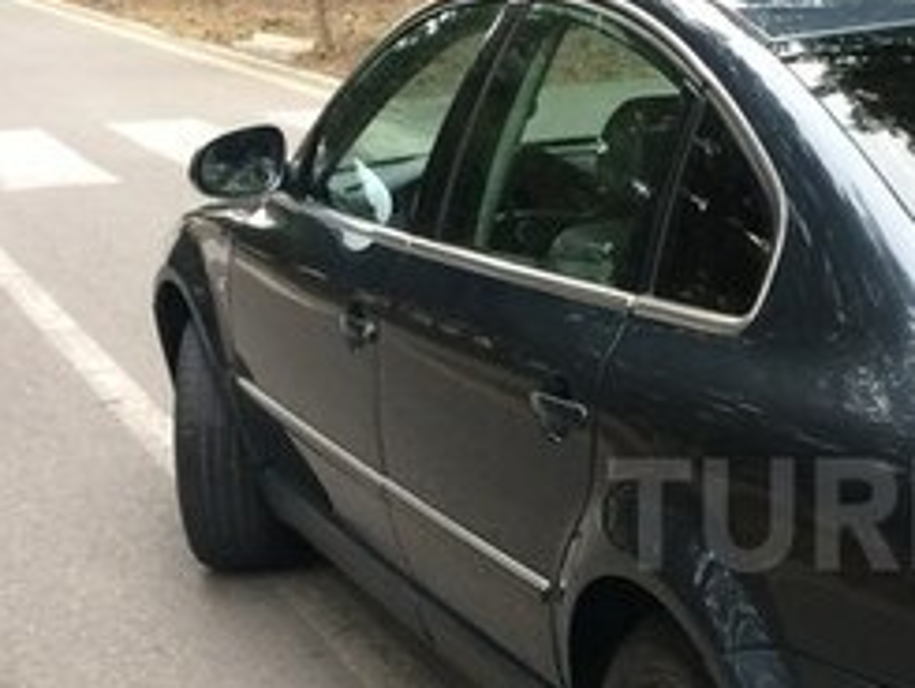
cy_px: 514
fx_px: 2063
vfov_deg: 18.8
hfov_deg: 23.6
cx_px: 990
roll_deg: +1.0
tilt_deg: -17.2
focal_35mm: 78
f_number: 2.2
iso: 50
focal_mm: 4.15
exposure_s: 1/33
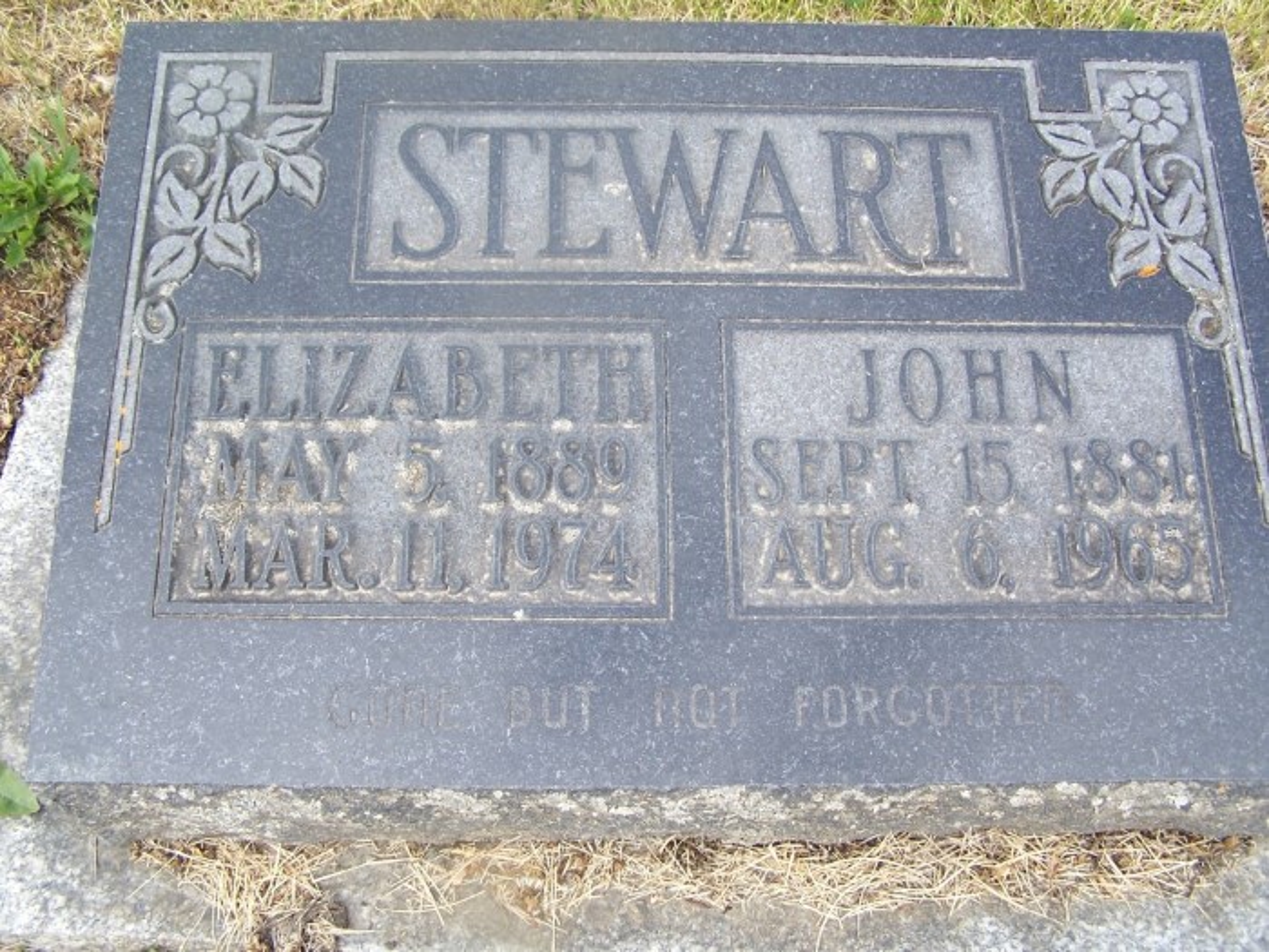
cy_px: 476
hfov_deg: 49.0
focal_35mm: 38
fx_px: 1393
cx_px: 634
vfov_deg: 37.7
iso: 50
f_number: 2.8
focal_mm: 6.3
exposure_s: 1/250
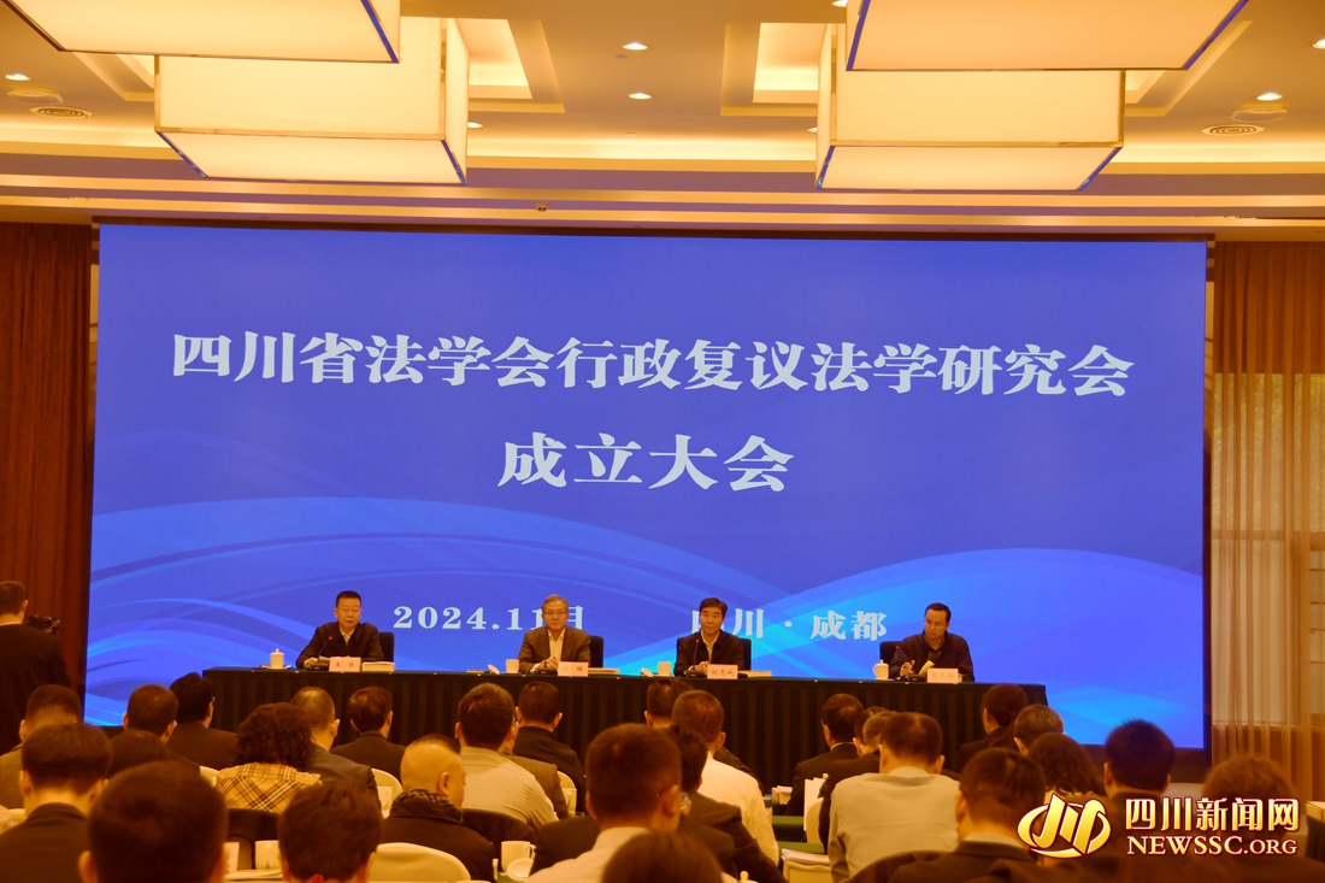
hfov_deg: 26.0
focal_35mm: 78
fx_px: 2870
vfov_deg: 17.5
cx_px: 662
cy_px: 442
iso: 400
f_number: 4.8
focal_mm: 52
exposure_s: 1/200
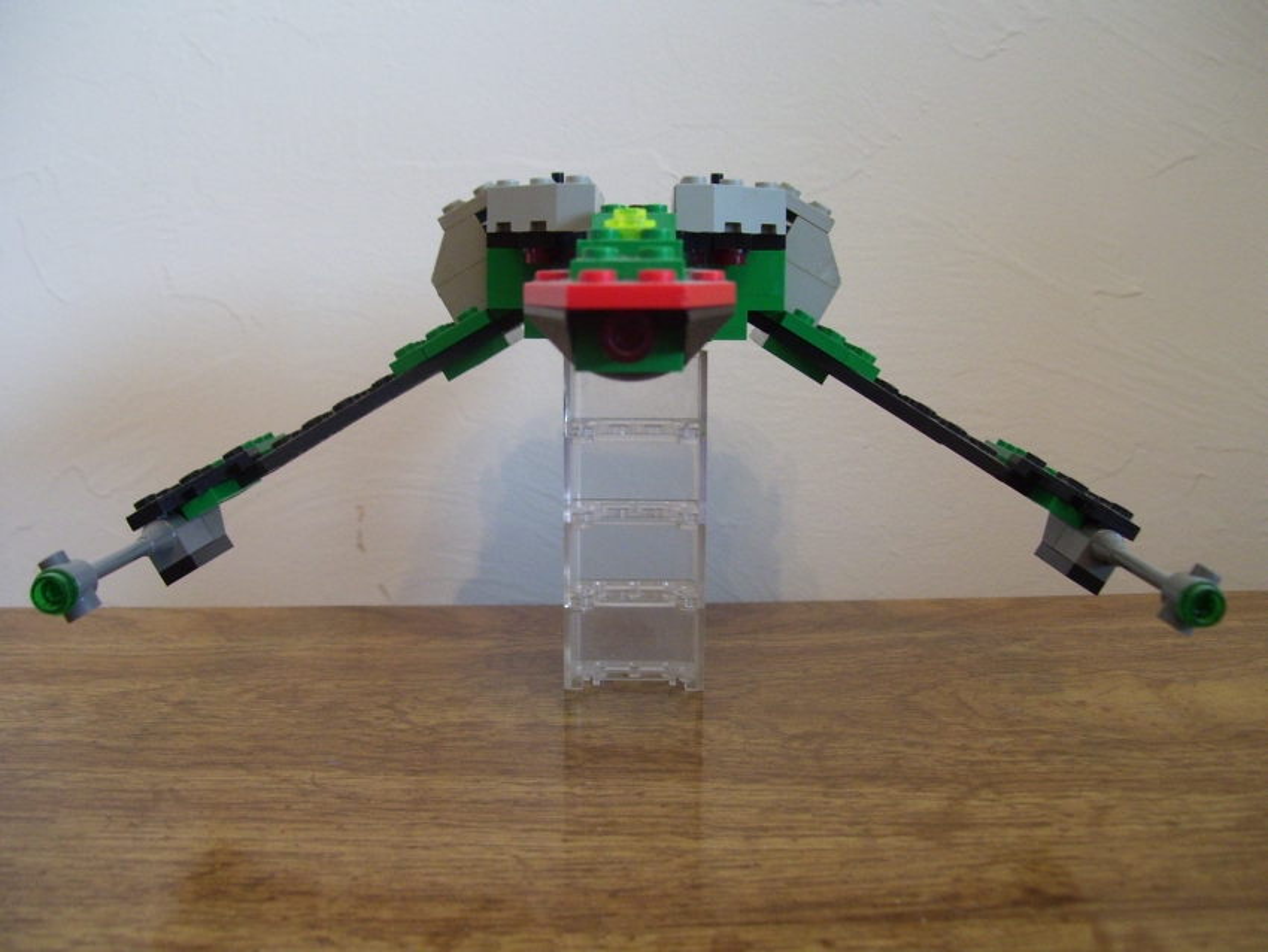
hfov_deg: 50.1
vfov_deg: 38.7
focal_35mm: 37
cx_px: 634
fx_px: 1356
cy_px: 476
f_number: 2.7
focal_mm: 6
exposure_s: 1/8
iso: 160
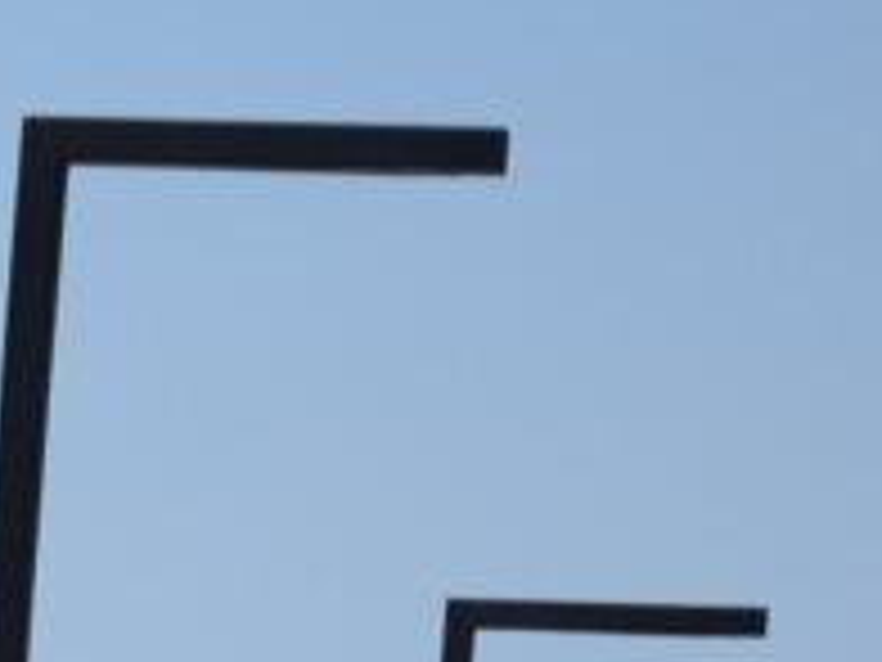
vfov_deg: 2.7
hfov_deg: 3.6
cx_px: -1530
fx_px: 13937
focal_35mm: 547
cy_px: 1842
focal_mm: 58
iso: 200
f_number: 8
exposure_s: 1/1000
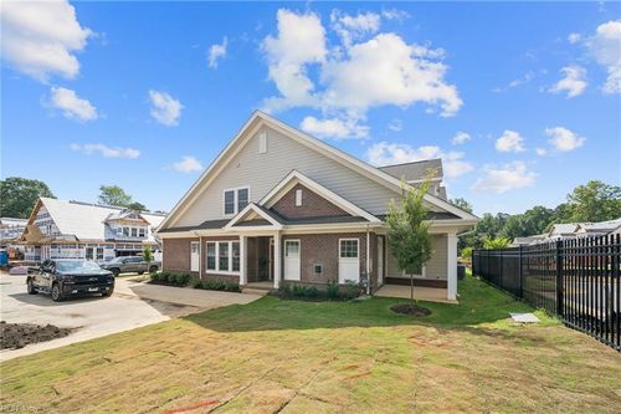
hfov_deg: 112.6
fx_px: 207
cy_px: 207
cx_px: 310
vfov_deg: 90.0
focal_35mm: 12
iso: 250
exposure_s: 1/500
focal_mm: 12
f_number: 8
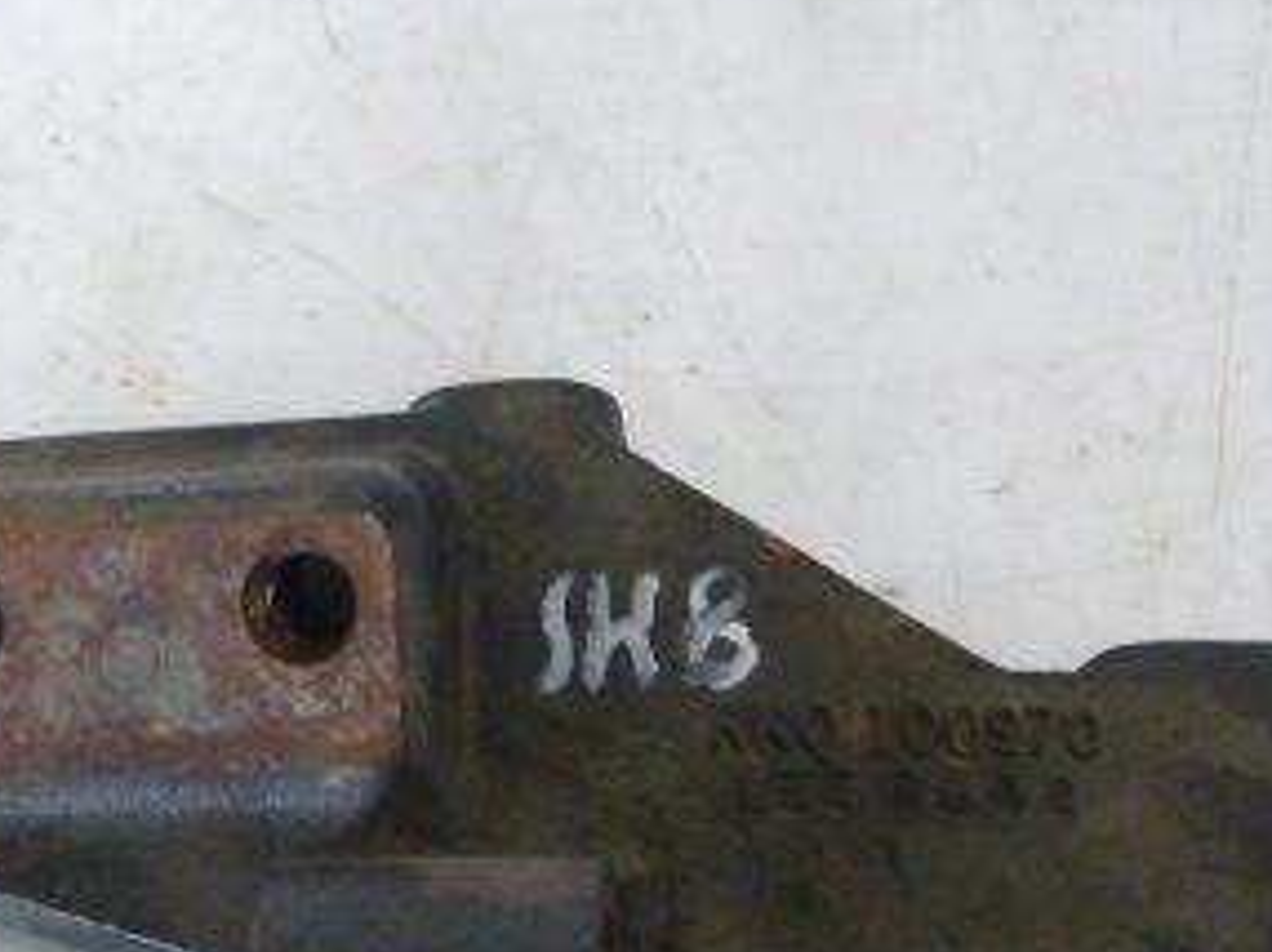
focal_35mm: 56
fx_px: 2056
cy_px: 783
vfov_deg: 25.5
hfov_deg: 34.1
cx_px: 431
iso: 400
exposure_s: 1/13
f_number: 3.9
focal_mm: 4.5
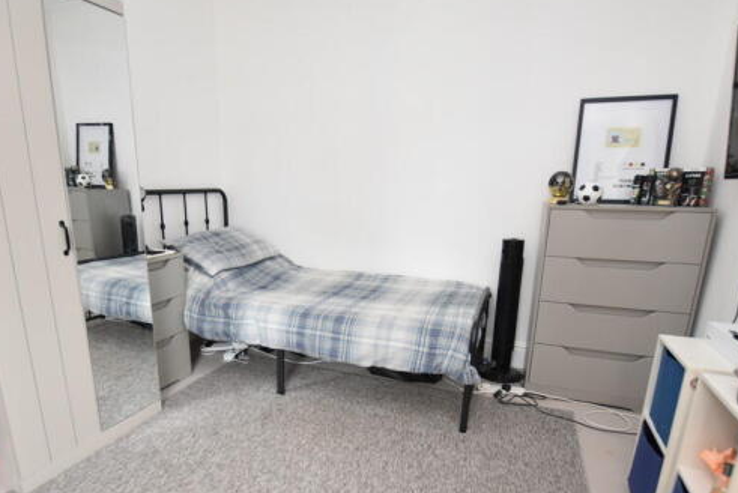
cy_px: 307
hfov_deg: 83.7
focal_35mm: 20
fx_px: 410
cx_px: 333
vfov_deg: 61.2
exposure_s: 1/60
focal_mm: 10
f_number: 3.5
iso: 800
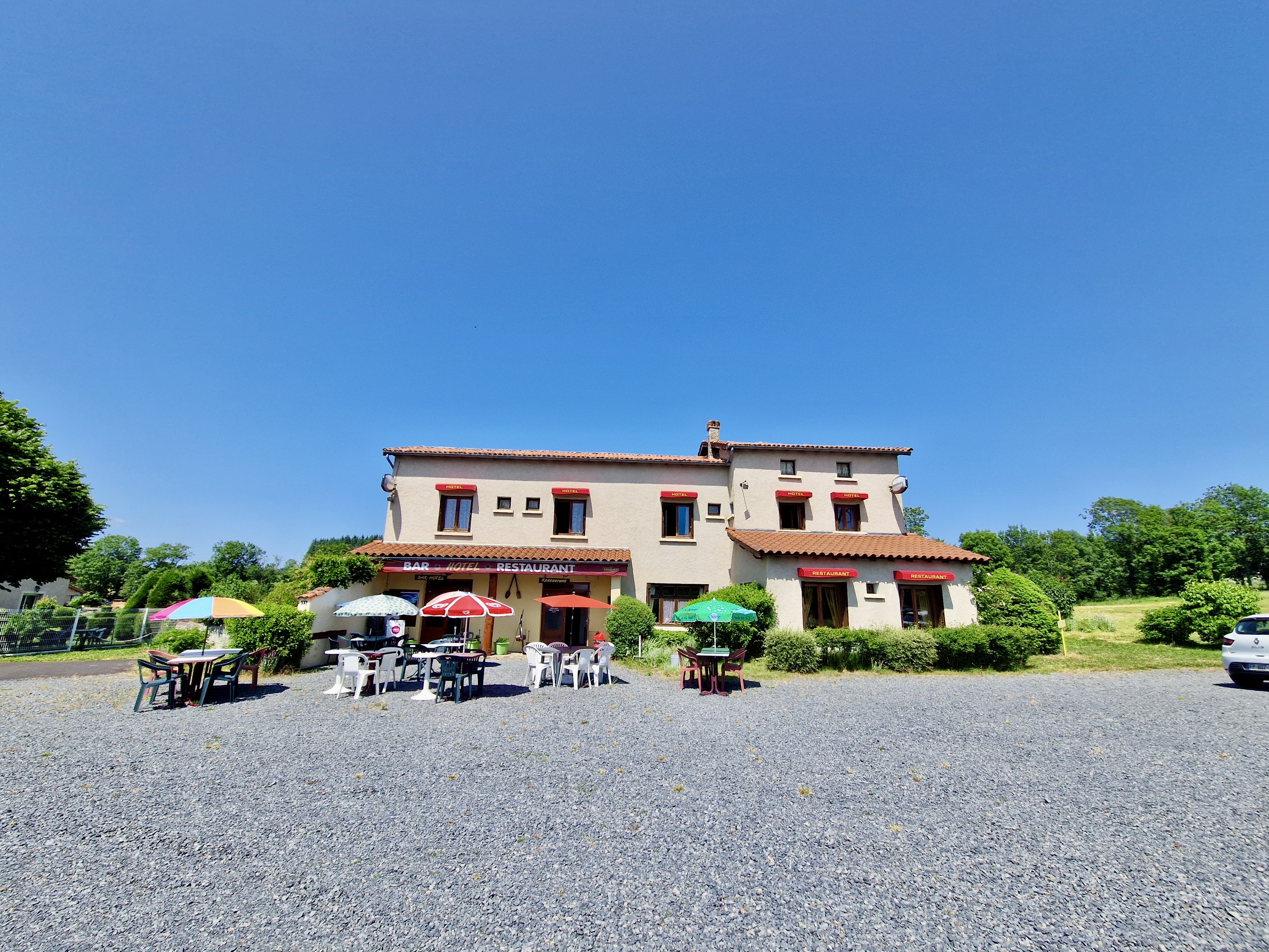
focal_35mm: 13
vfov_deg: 89.9
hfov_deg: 106.2
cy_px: 476
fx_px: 477
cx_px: 634
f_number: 2.2
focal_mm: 2.2
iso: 50
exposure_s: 1/2584
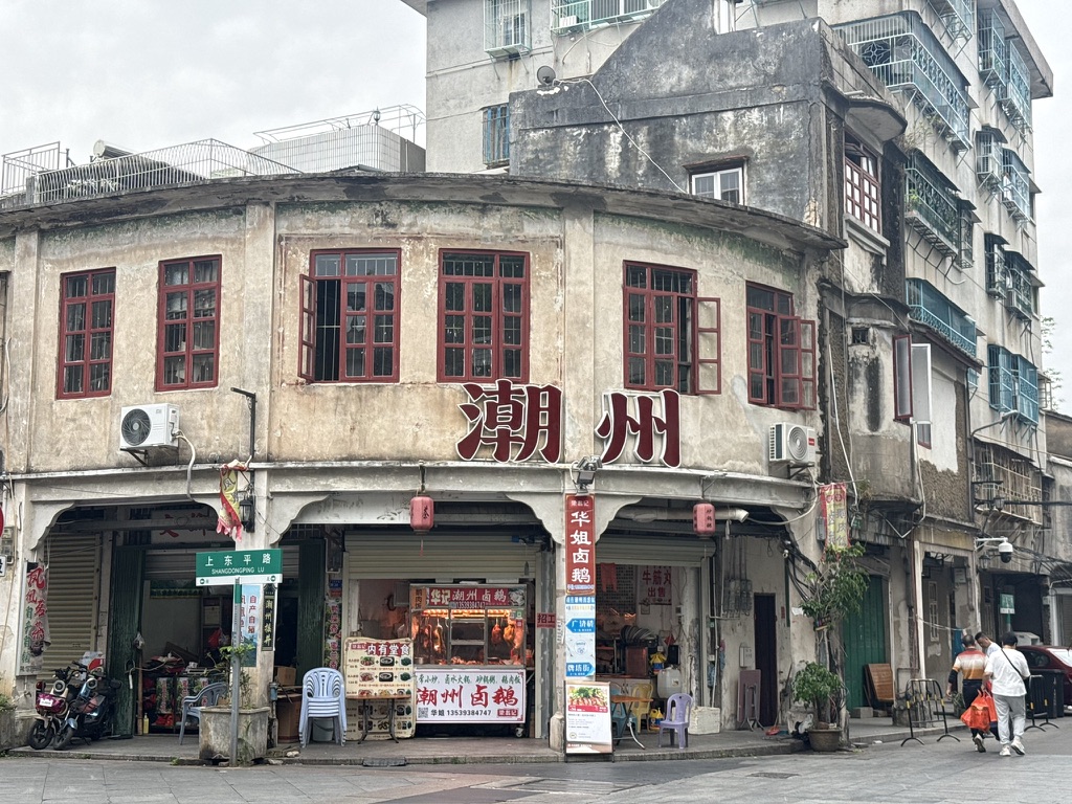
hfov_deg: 39.7
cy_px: 402
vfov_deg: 30.3
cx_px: 536
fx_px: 1486
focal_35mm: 48
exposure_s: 1/121
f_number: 1.78
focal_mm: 6.76
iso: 64
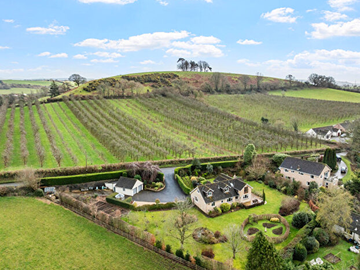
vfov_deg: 51.3
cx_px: 193
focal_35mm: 27
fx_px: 281
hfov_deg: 65.3
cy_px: 125
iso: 280
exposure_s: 1/2500
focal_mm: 12.29
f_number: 2.8
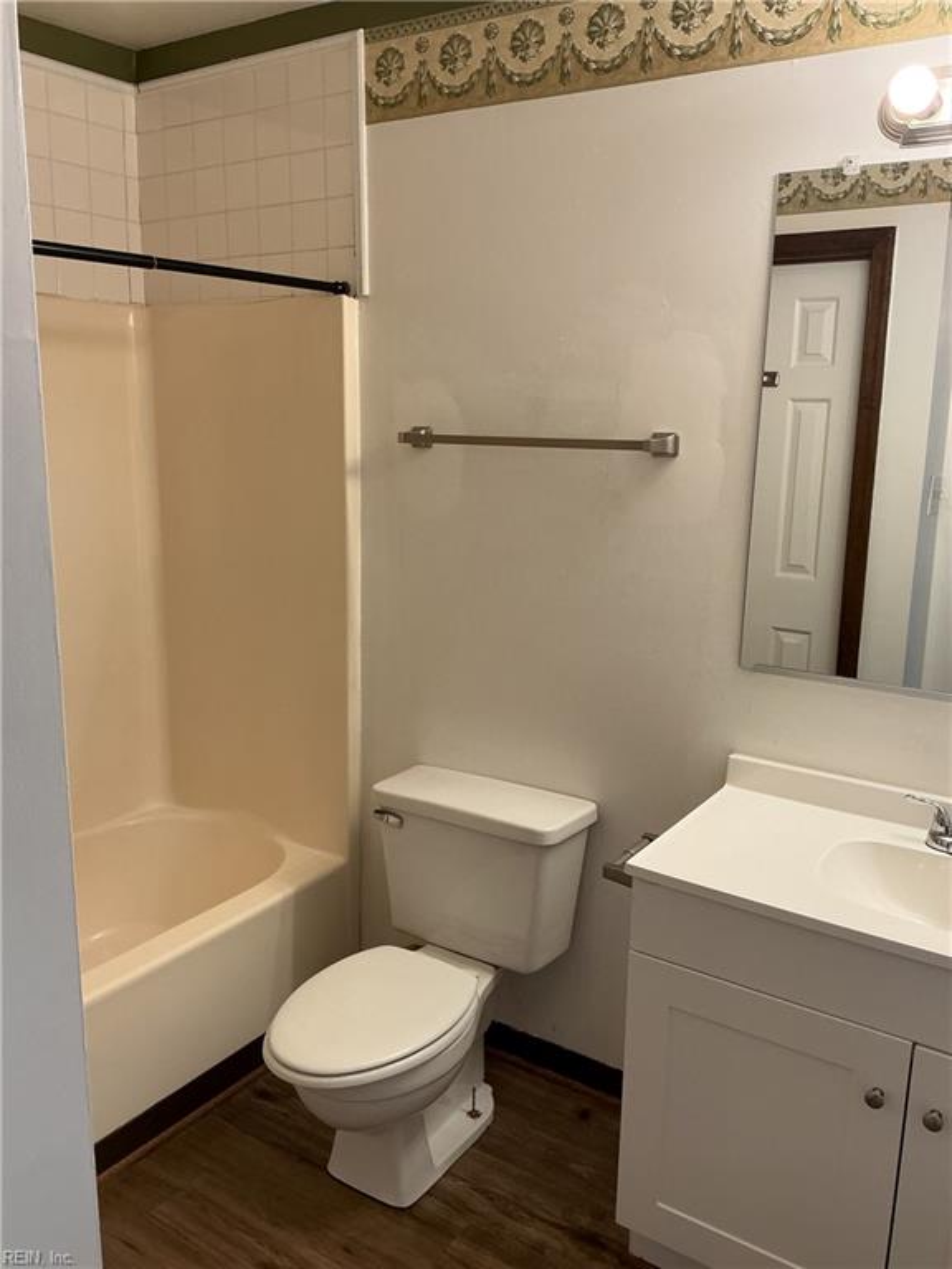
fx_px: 1063
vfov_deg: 61.7
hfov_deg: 48.2
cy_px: 634
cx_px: 476
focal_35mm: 29
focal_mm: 3
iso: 40
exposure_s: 1/60
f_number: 1.8
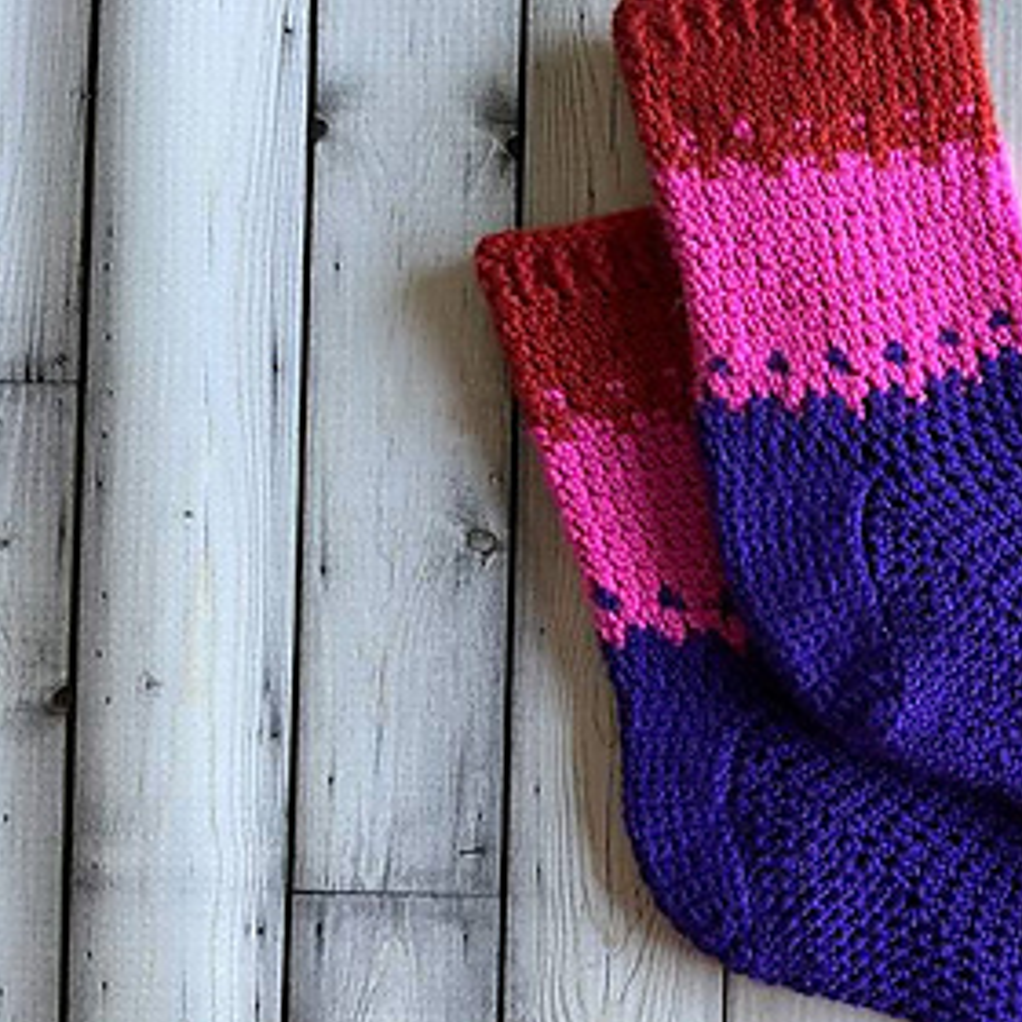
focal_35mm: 41
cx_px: 902
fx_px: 1370
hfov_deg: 38.4
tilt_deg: -88.4
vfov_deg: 40.9
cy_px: 535
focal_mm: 5.7
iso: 125
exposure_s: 1/64
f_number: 1.5
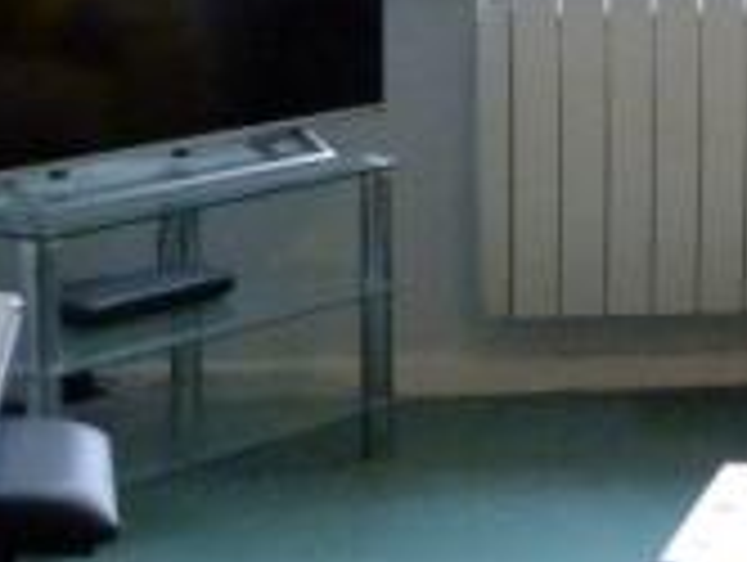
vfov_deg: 9.7
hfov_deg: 12.3
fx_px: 3328
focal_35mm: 154
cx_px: 1035
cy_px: 171
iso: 400
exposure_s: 1/60
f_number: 2.8
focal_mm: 4.5
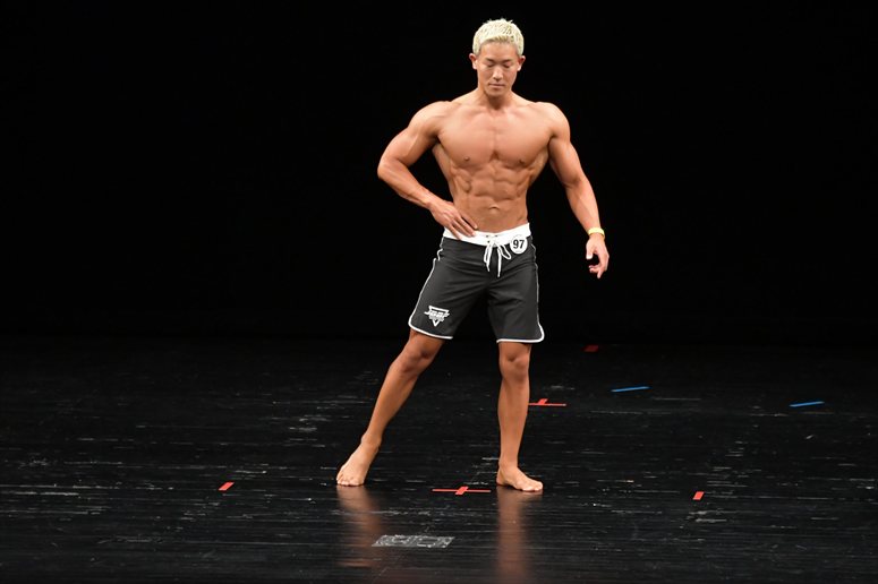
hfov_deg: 8.1
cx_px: 439
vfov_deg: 5.4
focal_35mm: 255
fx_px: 6216
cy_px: 292
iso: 3200
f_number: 5.6
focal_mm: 170
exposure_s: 1/400
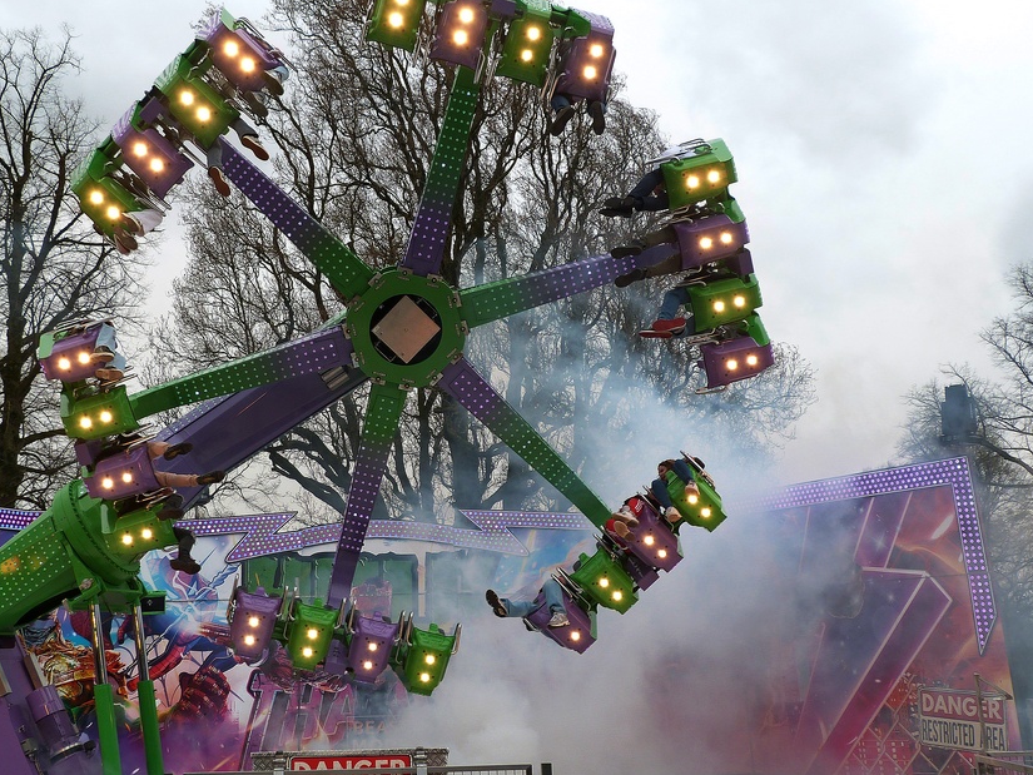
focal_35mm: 40
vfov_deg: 35.9
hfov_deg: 46.6
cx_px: 419
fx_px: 1194
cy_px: 426
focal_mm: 5.9
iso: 100
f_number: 4.5
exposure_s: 1/250
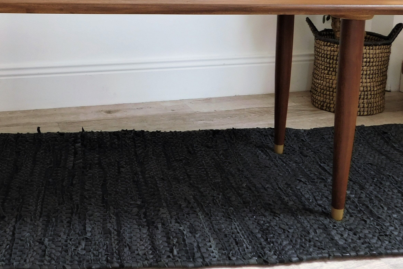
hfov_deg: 41.3
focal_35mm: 47
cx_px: 128
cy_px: 15
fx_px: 526
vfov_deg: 27.4
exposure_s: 1/20
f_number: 3
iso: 125
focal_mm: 4
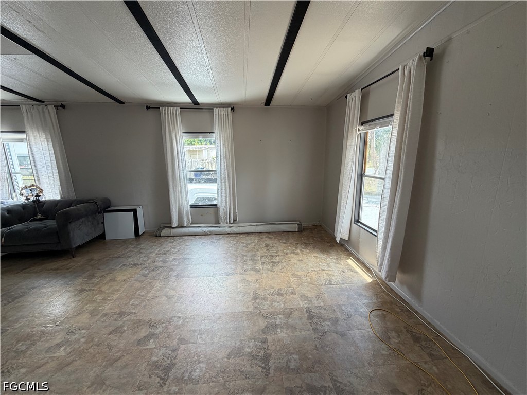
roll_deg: +1.7
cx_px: 264
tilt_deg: -10.8
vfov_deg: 85.7
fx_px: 213
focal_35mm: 14
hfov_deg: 102.1
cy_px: 198
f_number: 2.2
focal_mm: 2.22
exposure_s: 1/121
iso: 125
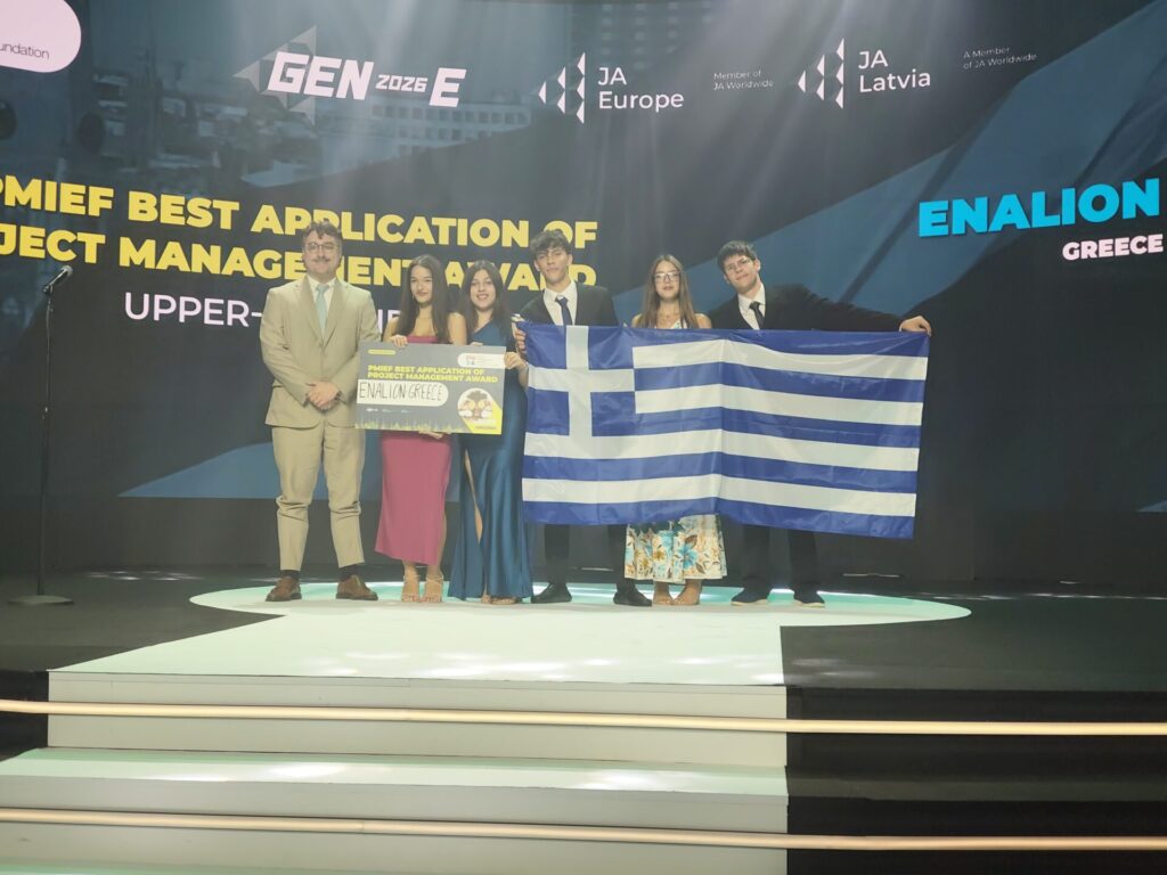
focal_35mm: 50
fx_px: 1686
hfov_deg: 38.2
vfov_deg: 29.1
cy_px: 438
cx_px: 584
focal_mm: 7.1
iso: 143
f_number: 2
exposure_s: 1/100
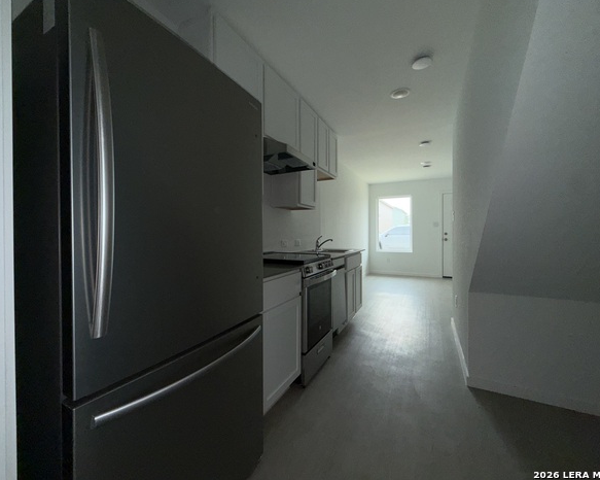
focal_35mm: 15
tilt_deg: +0.4
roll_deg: -0.2
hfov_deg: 96.7
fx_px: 266
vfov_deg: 84.0
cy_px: 234
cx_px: 286
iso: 50
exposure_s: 1/122
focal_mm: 2.22
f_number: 2.2
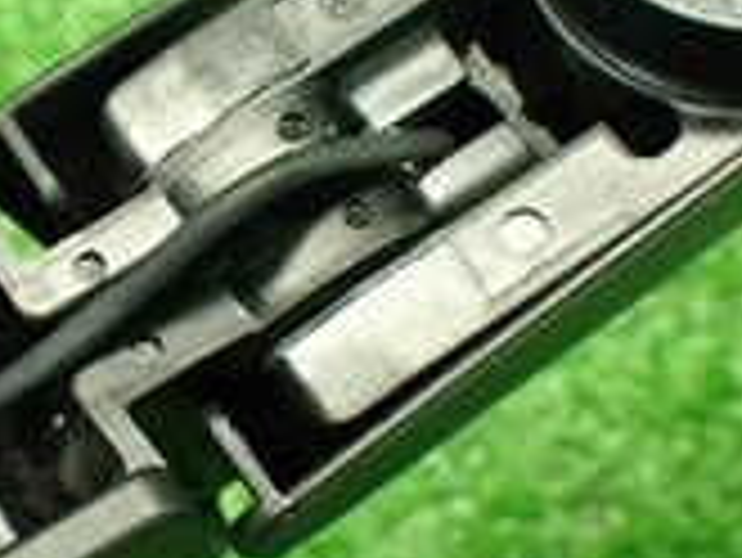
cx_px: 112
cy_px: 306
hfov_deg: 17.8
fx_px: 2338
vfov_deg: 13.6
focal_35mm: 109
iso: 800
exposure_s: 1/80
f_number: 2.3
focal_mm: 5.4
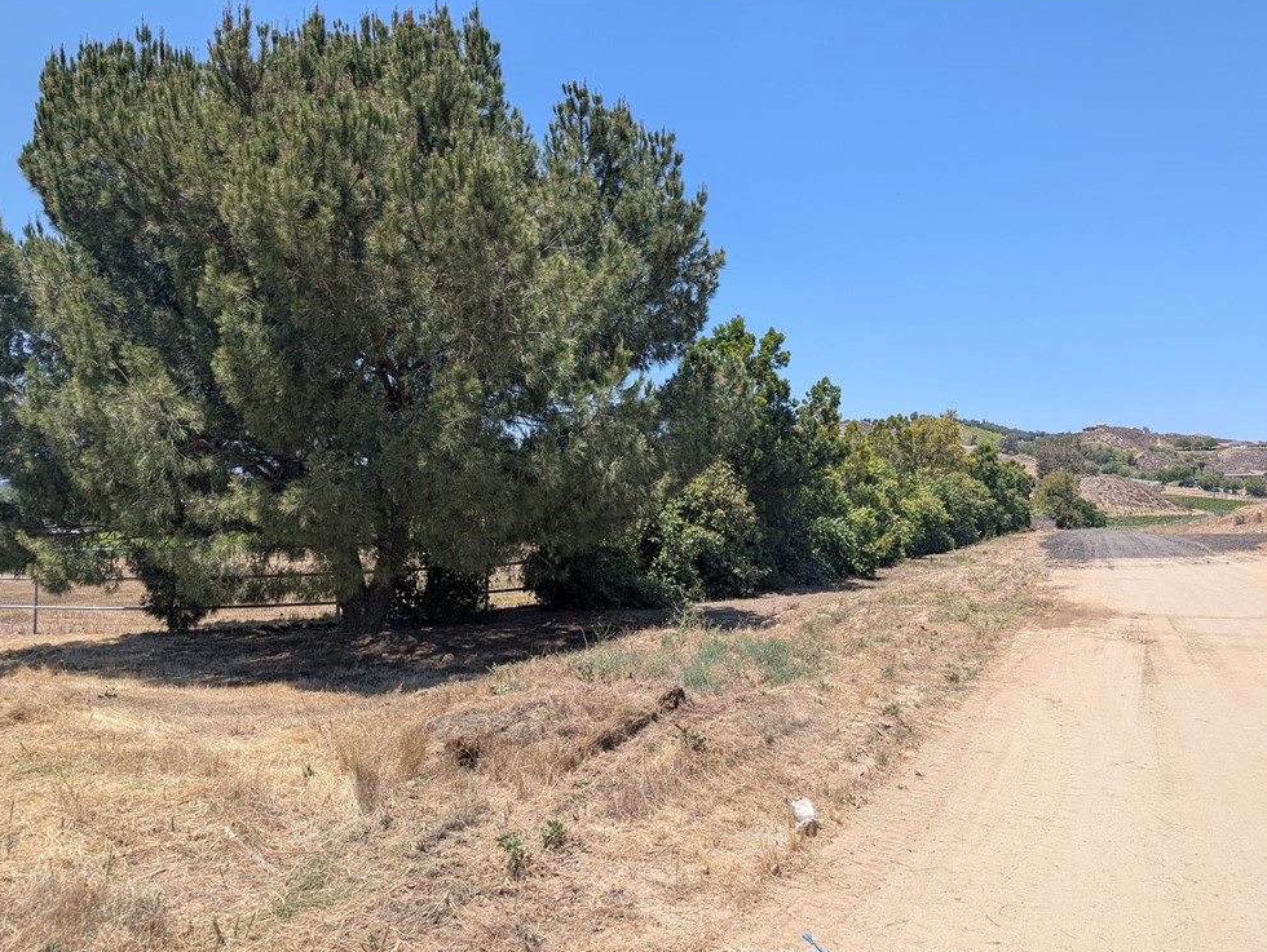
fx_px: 916
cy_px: 482
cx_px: 615
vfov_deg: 55.0
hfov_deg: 69.3
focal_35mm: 25
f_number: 1.68
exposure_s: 1/782
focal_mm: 6.9
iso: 21
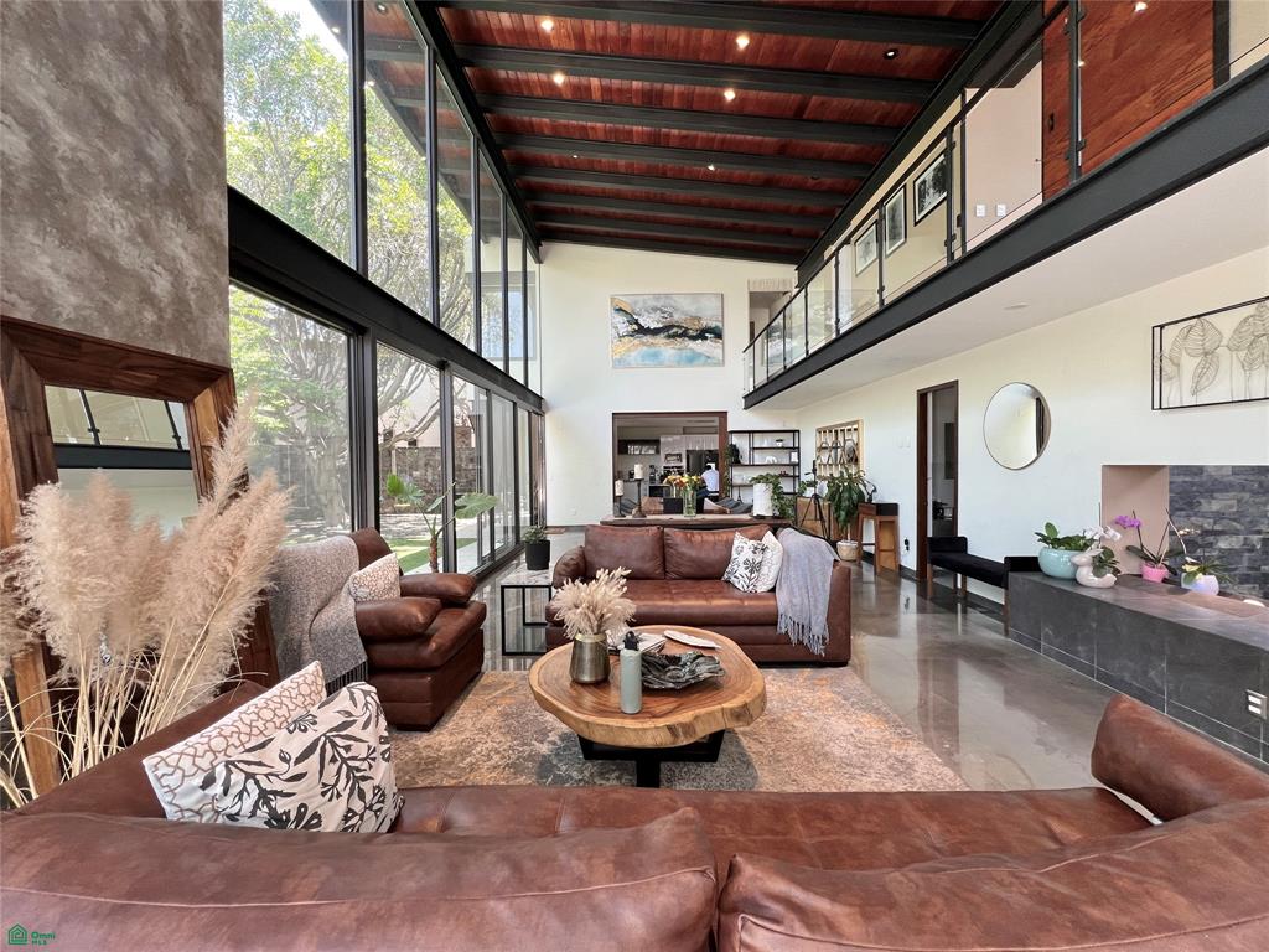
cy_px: 476
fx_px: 477
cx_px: 634
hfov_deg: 106.2
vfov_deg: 89.9
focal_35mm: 13
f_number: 1.8
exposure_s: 1/99
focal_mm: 1.57
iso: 64
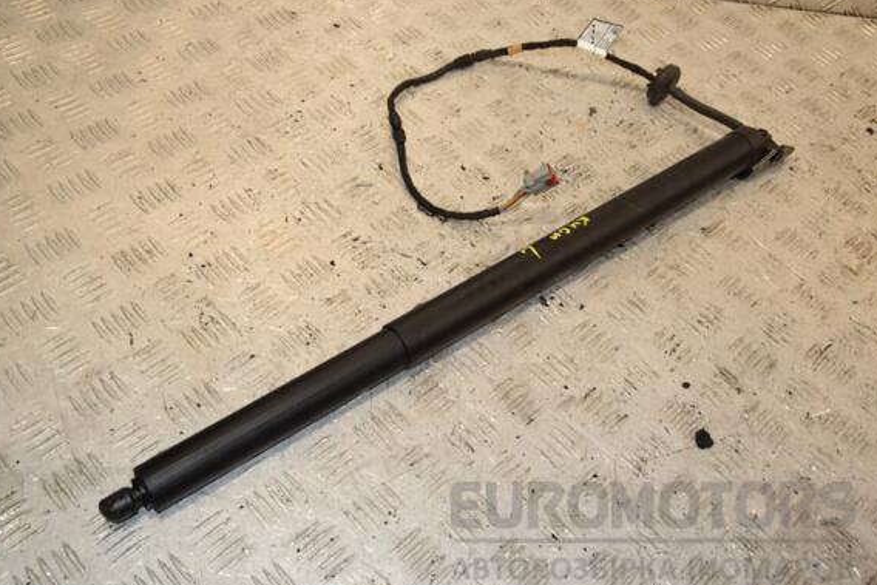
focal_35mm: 38
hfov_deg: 50.7
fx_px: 926
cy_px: 299
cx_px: 422
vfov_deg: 35.1
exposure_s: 1/200
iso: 800
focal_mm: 24
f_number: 8
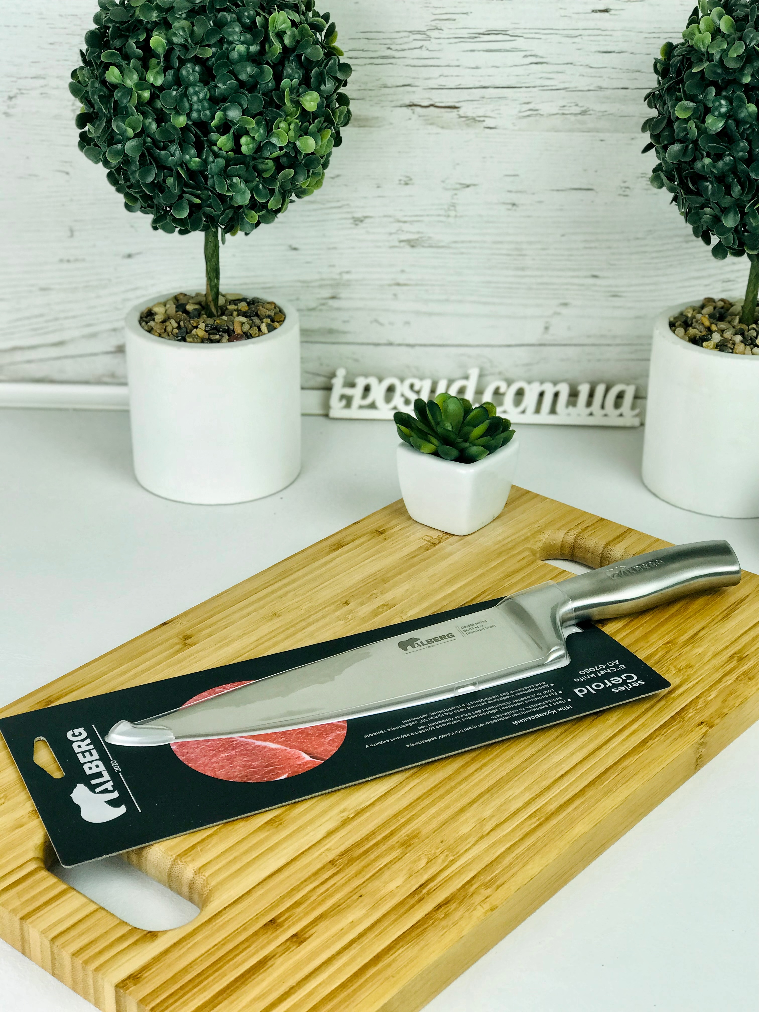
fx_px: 1666
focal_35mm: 57
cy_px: 506
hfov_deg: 25.7
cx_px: 380
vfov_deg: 33.8
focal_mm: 6.6
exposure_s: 1/187
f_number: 2.8
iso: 20
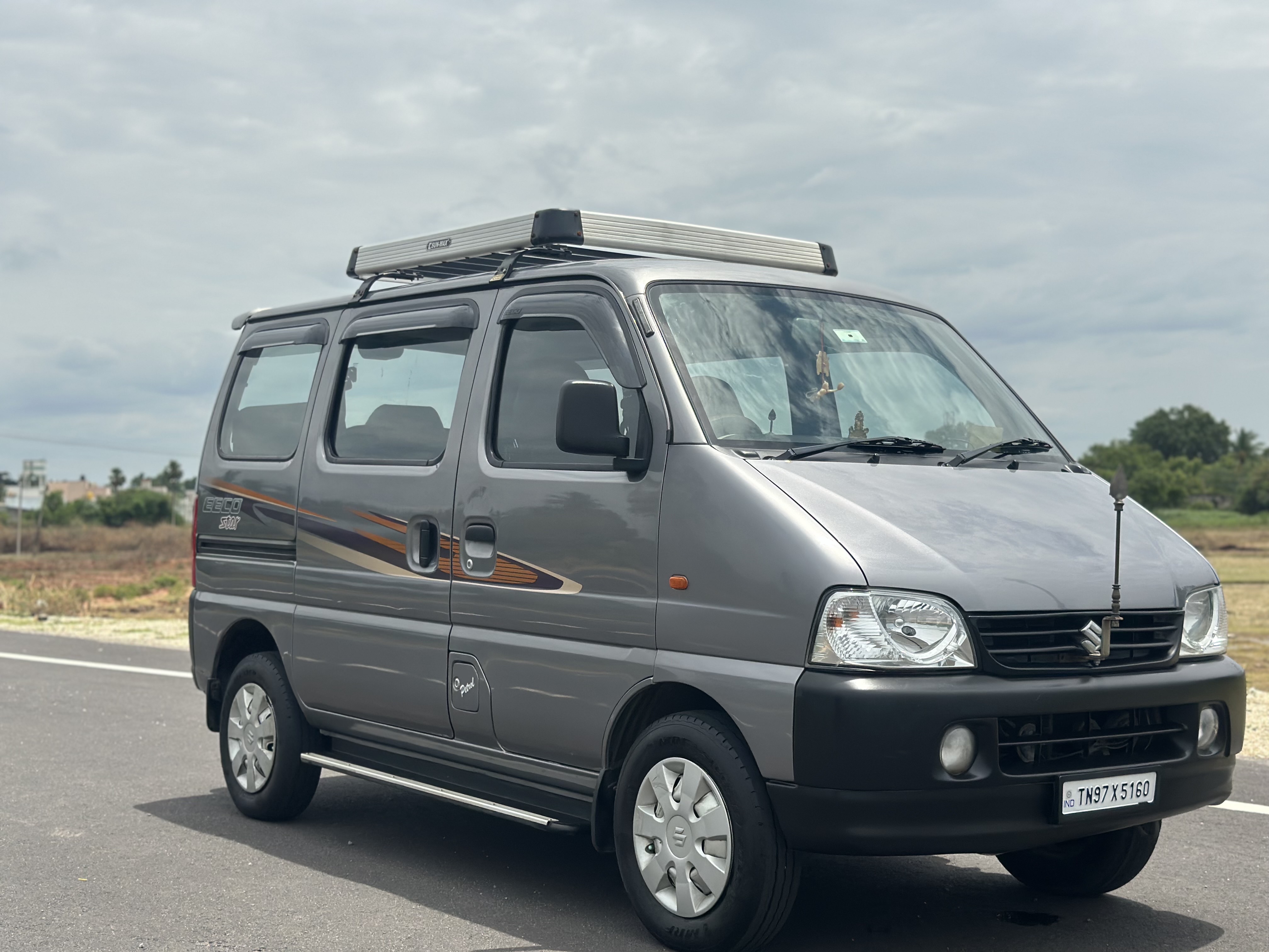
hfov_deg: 39.7
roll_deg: +1.2
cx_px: 634
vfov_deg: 30.3
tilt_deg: +1.7
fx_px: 1760
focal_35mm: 48
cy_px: 476
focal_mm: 6.86
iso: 100
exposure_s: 1/9804
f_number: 1.78
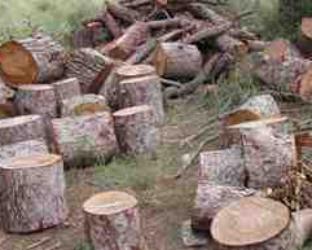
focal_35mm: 69
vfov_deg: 22.0
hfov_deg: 27.1
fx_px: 637
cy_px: 176
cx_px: 240
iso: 100
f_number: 2.8
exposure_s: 1/324
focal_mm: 8
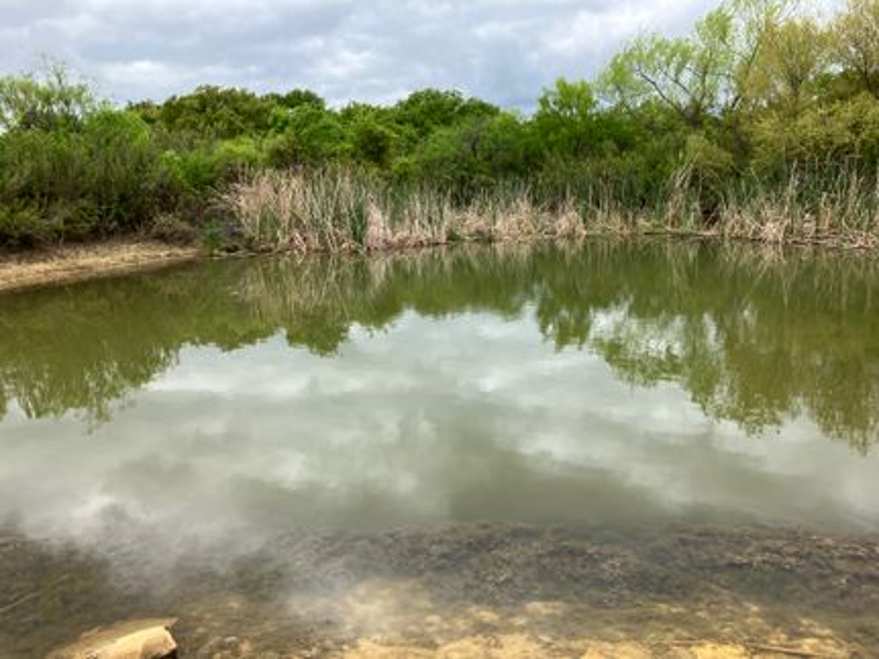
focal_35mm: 28
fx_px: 711
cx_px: 440
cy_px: 330
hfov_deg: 63.5
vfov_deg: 49.7
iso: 32
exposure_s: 1/952
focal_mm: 3.99
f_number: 1.8
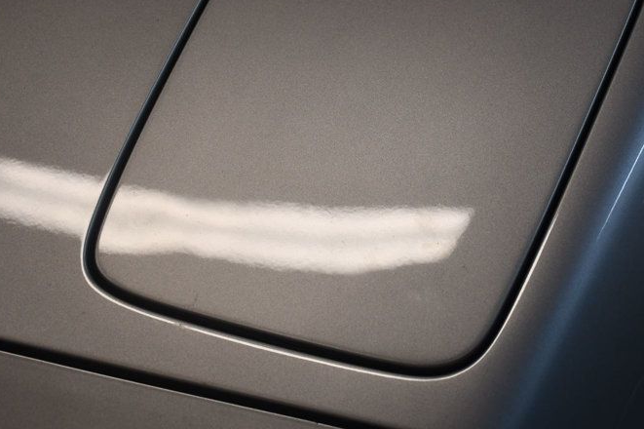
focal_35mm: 79
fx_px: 1412
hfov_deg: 25.6
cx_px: 379
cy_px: 137
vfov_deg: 17.2
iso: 560
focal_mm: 34
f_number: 4.2
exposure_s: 1/250
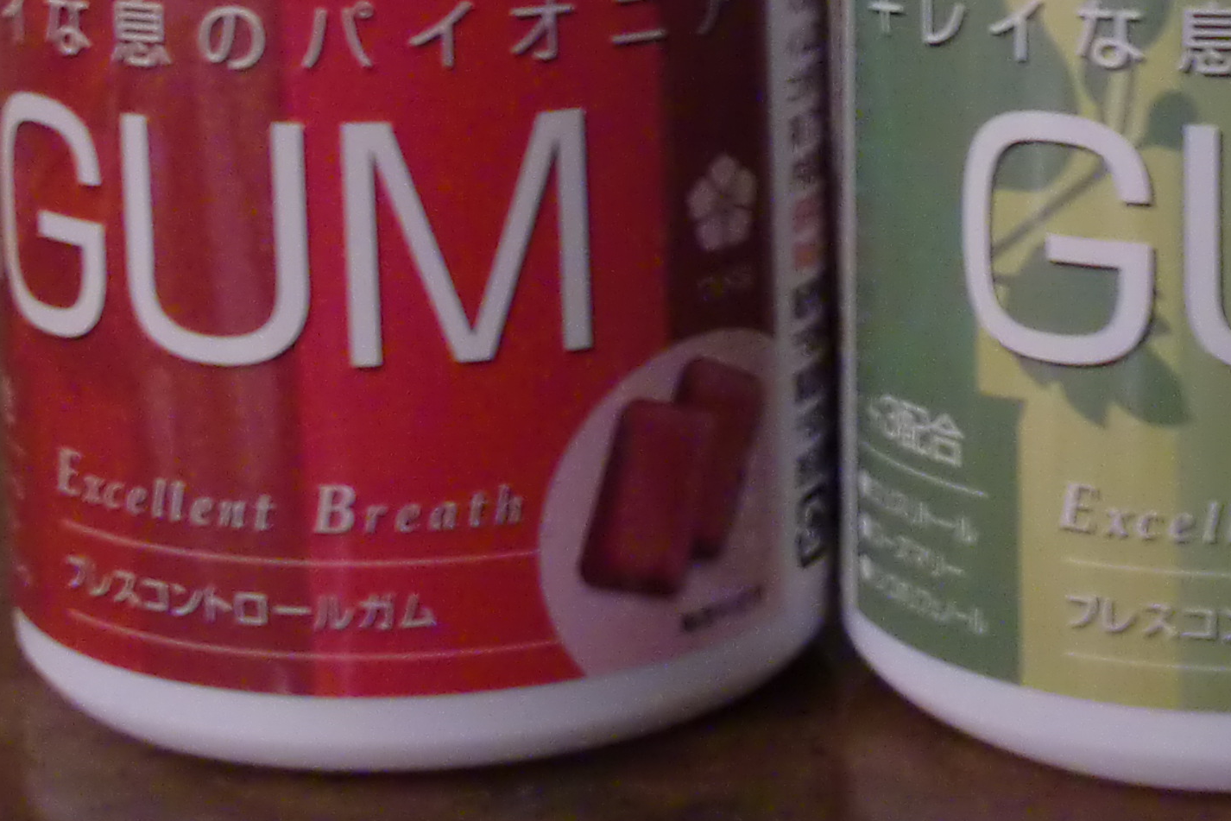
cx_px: 1019
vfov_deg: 12.4
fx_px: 3591
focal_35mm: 105
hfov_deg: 19.2
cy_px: -397
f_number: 2.8
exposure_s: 1/8
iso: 400
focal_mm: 6.3
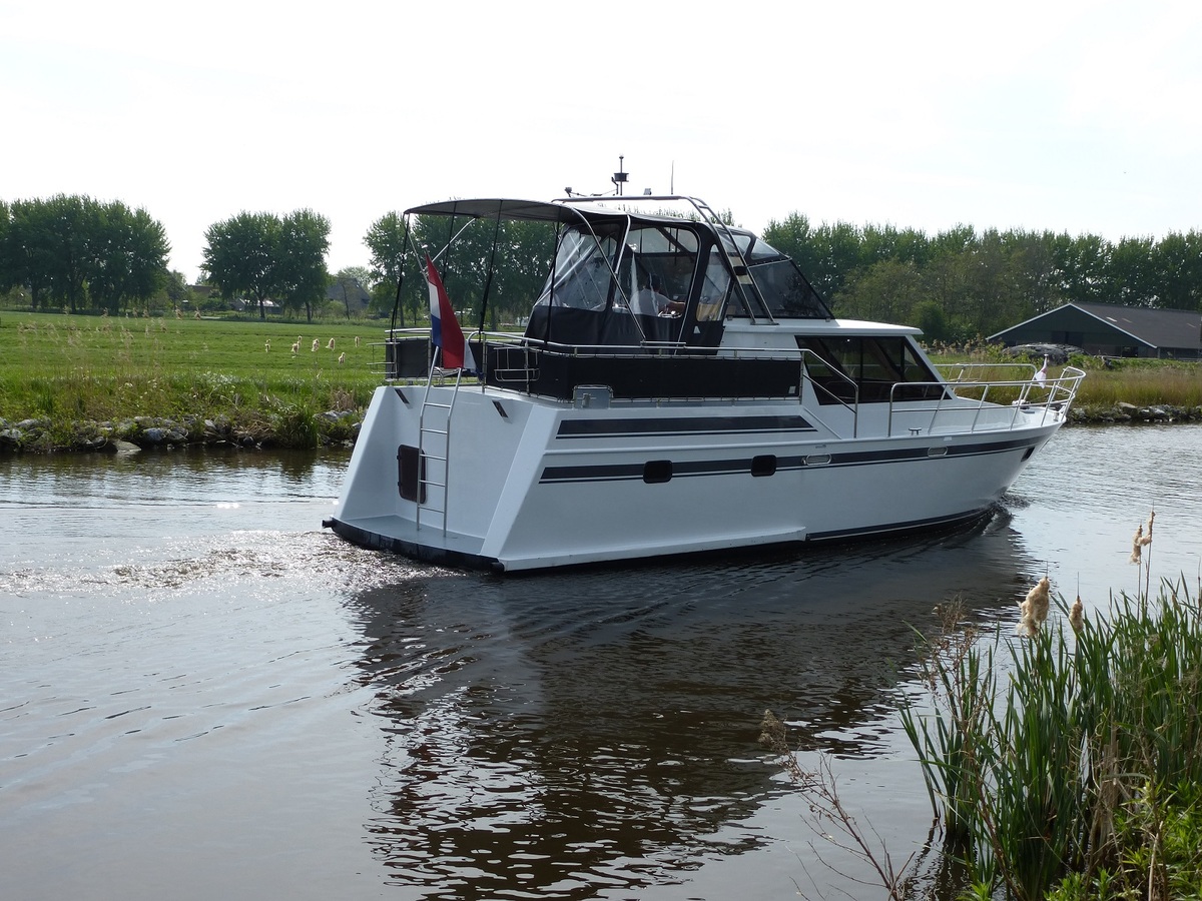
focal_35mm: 41
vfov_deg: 35.1
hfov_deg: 45.8
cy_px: 450
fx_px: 1424
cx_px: 601
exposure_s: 1/800
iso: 100
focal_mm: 7.4
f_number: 3.9
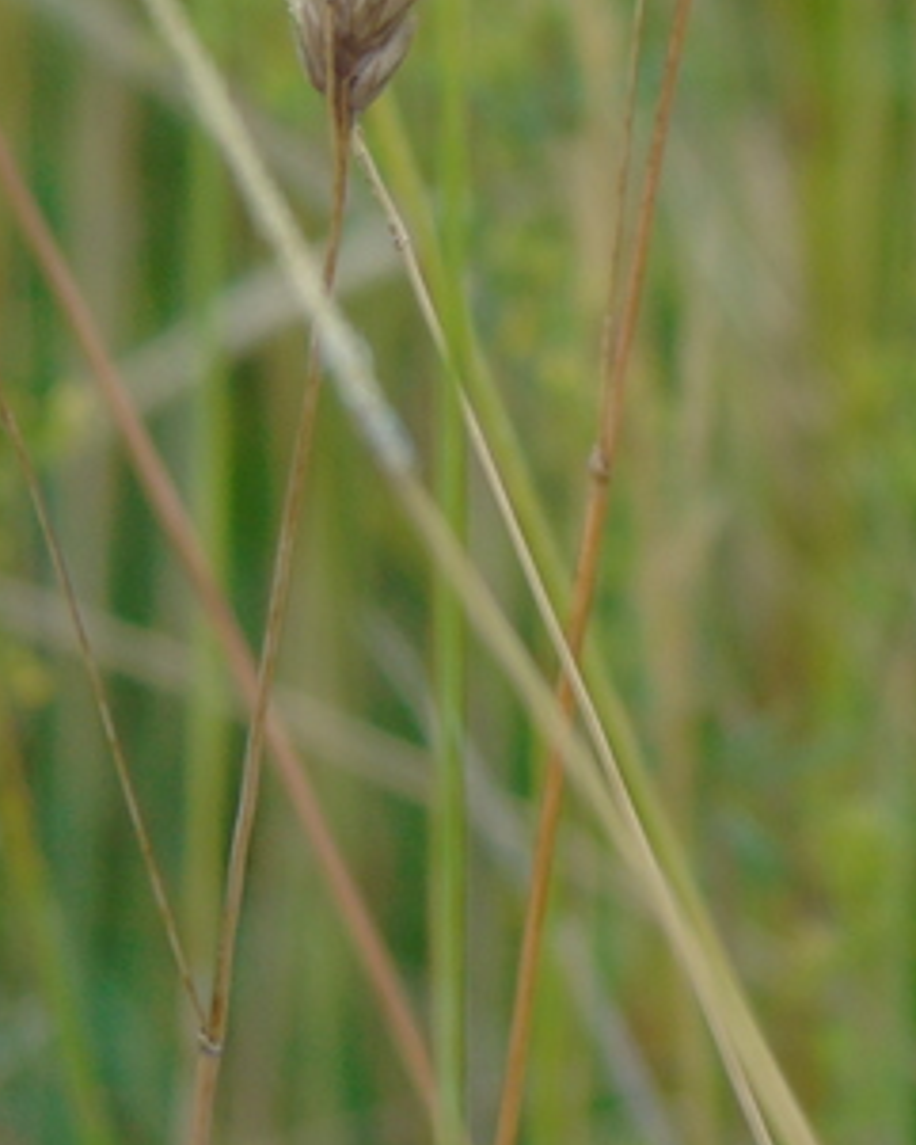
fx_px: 34040
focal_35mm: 1005
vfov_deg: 1.9
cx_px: 1378
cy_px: 205
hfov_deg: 1.5
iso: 80
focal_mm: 65
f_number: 5.2
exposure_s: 1/125
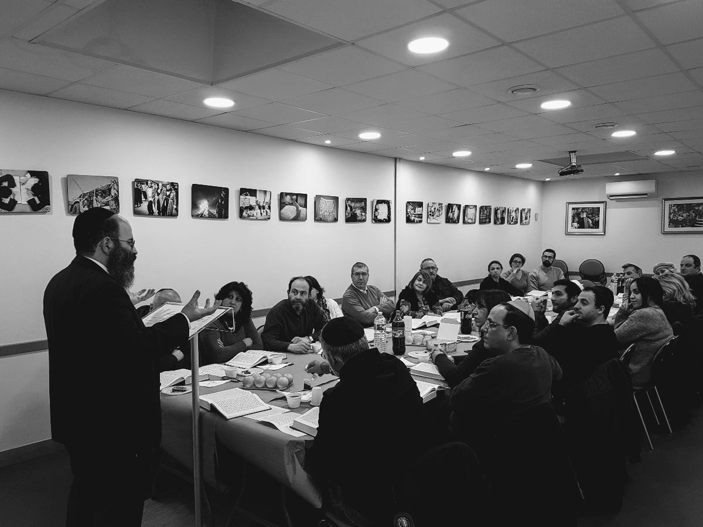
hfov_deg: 67.3
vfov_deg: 53.1
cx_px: 352
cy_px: 264
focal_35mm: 26
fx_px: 528
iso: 50
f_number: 1.7
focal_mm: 4.2
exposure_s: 1/50
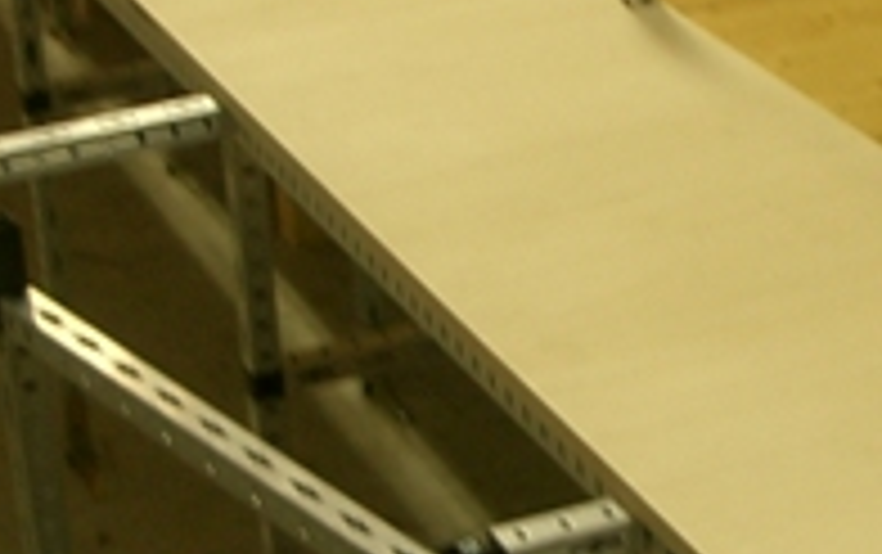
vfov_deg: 10.8
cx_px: 666
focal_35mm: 121
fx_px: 2912
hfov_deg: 17.1
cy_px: 378
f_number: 2.6
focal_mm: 5.8
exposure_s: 1/10
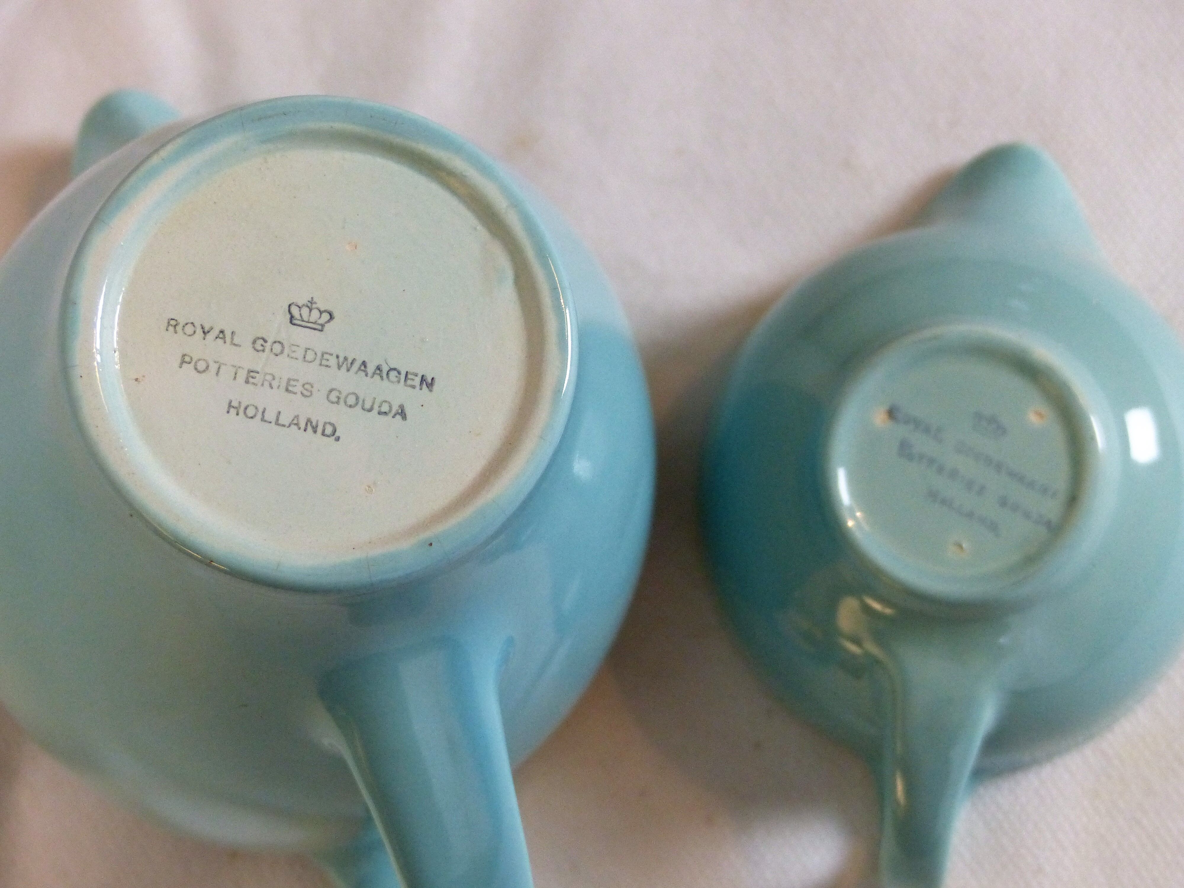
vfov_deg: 14.2
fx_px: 3557
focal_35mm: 104
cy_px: 444
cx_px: 592
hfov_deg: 18.9
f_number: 2.8
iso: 400
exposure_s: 1/60
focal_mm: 17.4
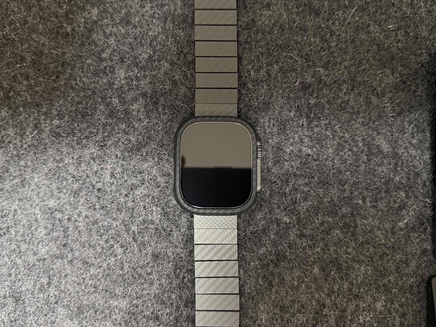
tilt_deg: -86.8
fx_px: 302
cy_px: 164
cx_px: 218
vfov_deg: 56.8
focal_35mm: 24
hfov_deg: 71.6
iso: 1000
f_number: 1.78
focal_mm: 6.76
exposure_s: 1/30
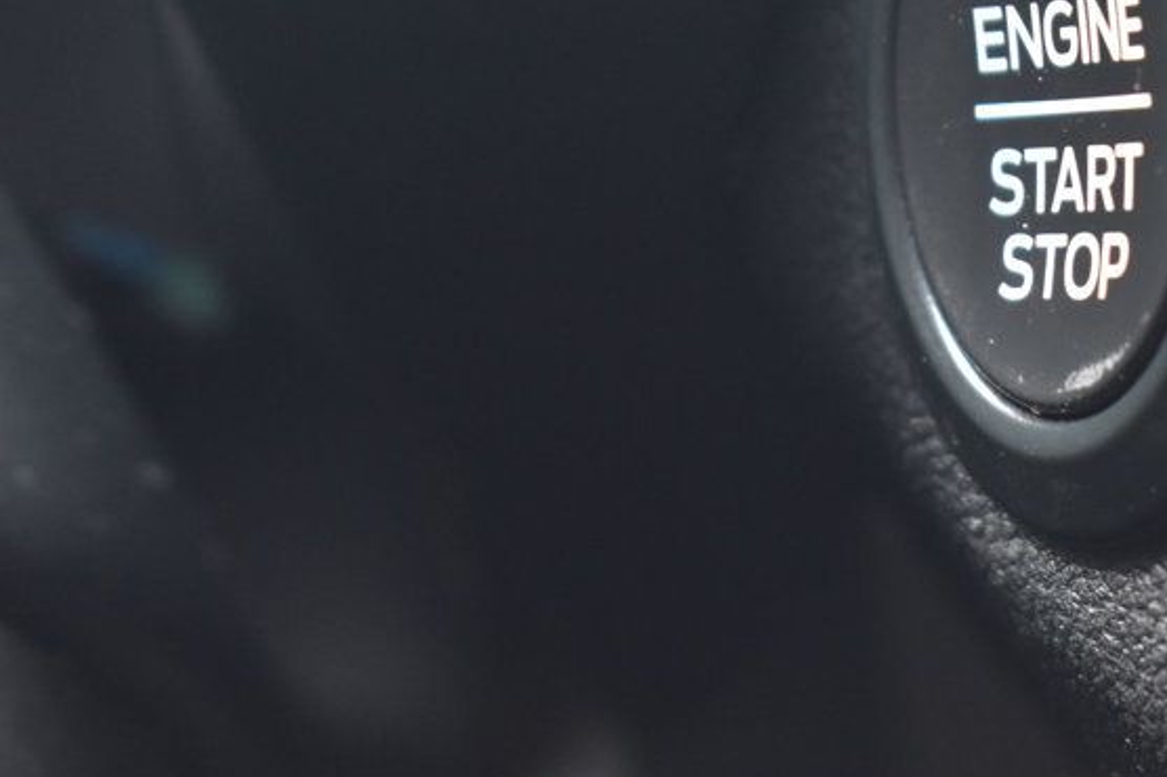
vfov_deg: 9.0
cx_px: 1007
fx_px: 4922
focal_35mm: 152
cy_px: 443
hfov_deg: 13.4
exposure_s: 1/15
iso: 1250
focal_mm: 55
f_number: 6.3
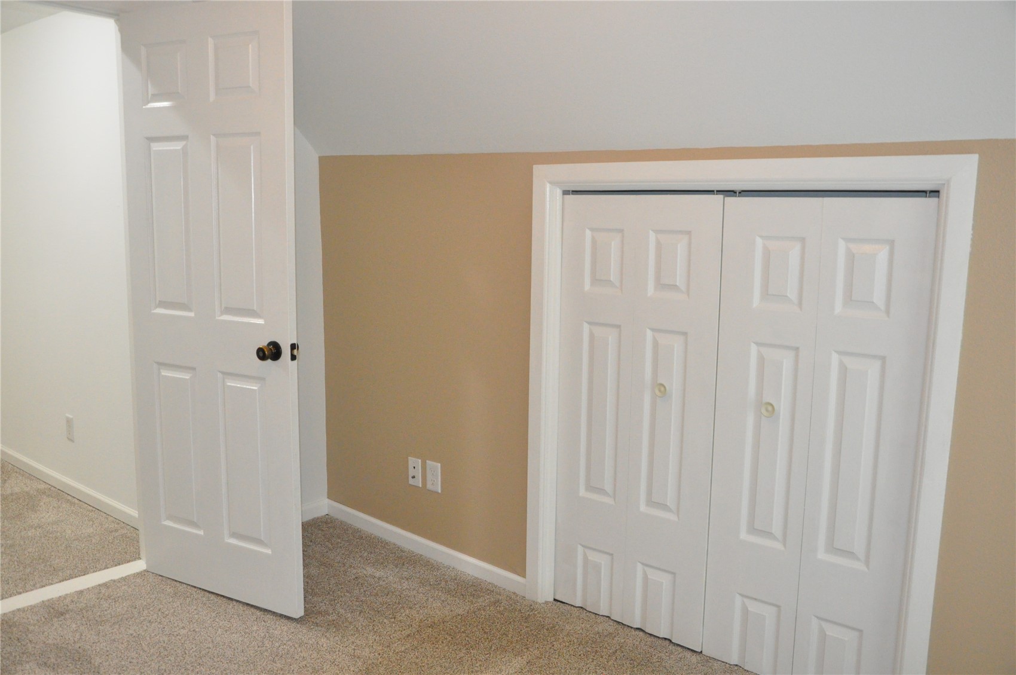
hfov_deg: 59.6
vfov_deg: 41.6
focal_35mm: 32
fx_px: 888
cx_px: 508
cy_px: 338
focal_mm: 21
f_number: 5.6
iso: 3200
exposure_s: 1/80
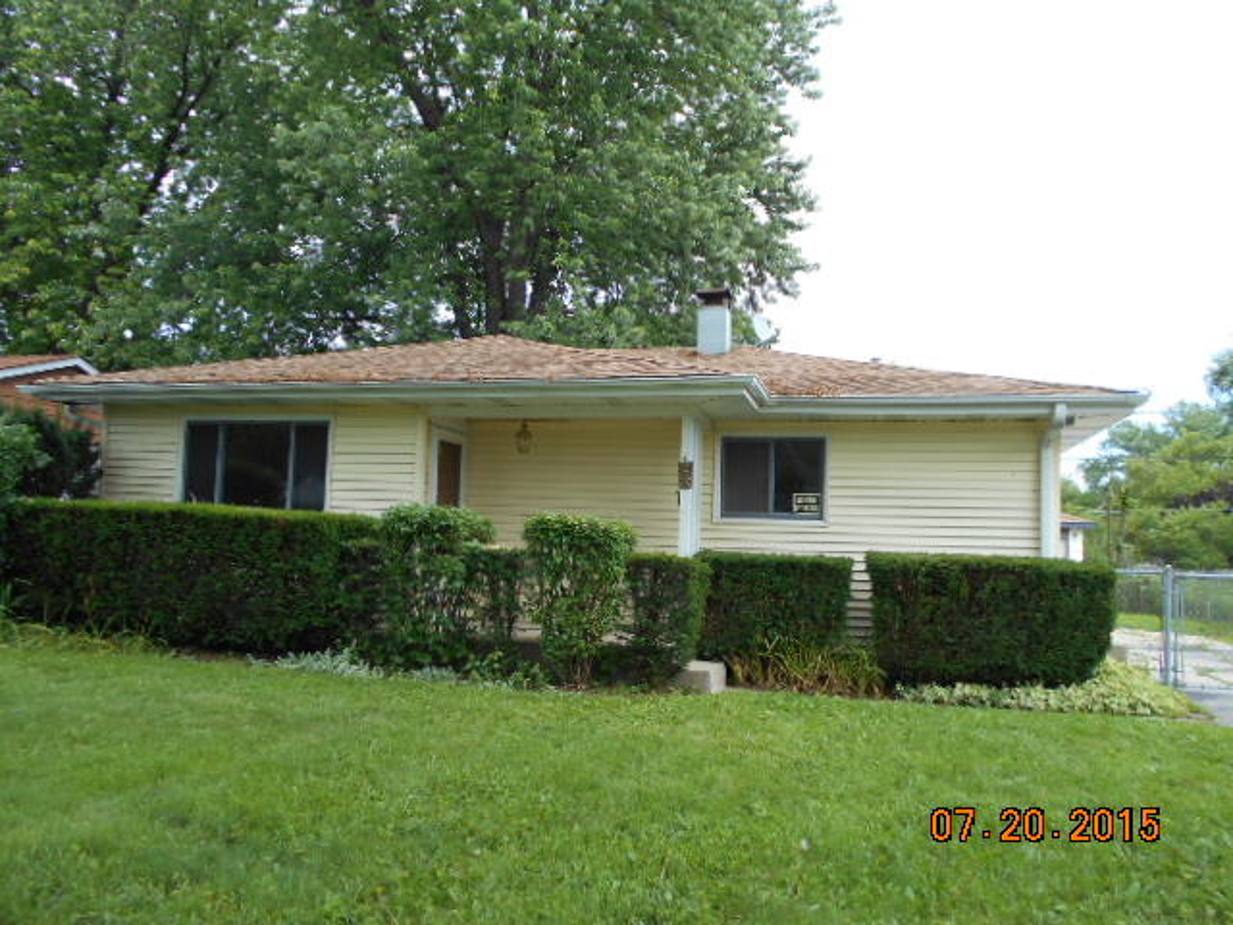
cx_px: 616
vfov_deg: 53.1
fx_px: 926
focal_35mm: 26
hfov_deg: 67.3
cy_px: 462
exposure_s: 1/320
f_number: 3.2
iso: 80
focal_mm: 4.6
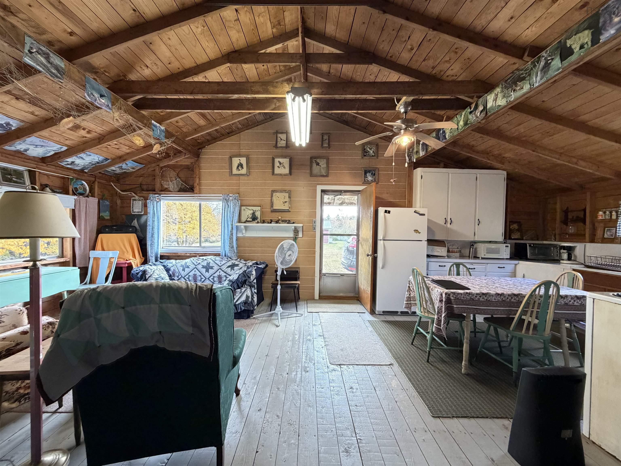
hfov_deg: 102.1
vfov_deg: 85.7
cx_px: 310
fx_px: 251
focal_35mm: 14
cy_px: 233
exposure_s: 1/60
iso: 500
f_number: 2.2
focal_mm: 2.22
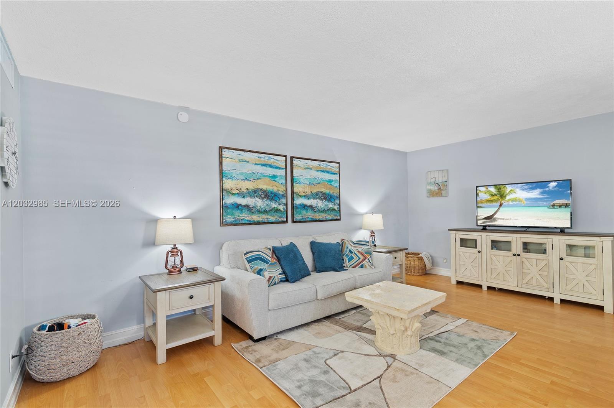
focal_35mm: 16
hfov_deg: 96.8
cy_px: 204
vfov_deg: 73.6
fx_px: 273
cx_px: 307
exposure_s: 1/2
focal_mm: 16
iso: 400
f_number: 8
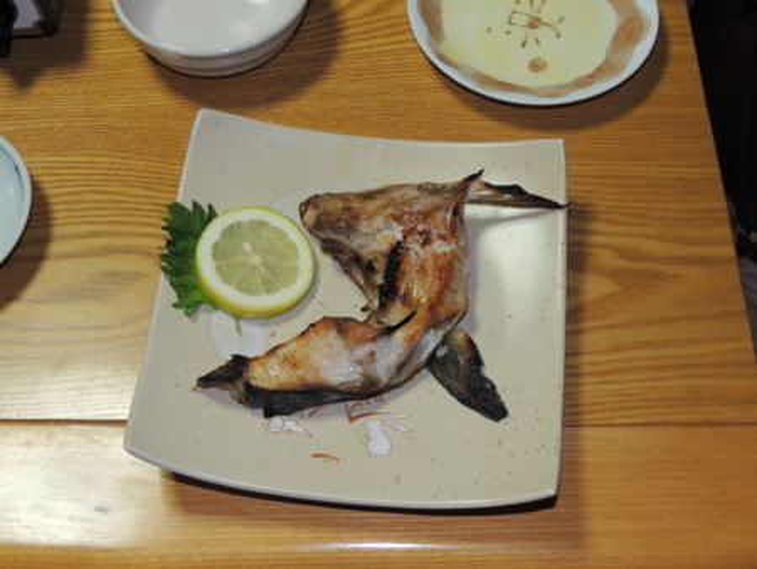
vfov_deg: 30.9
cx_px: 378
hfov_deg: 40.4
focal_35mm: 47
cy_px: 284
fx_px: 1028
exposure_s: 1/30
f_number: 3.5
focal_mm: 8.3
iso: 180
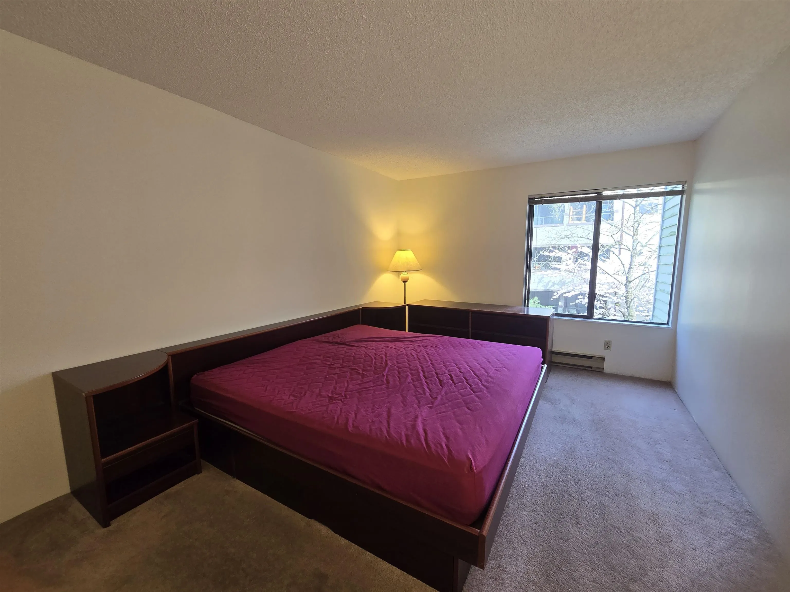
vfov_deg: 89.9
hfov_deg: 106.2
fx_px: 297
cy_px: 296
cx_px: 395
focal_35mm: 13
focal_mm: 2.2
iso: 125
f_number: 2.2
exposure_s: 1/60
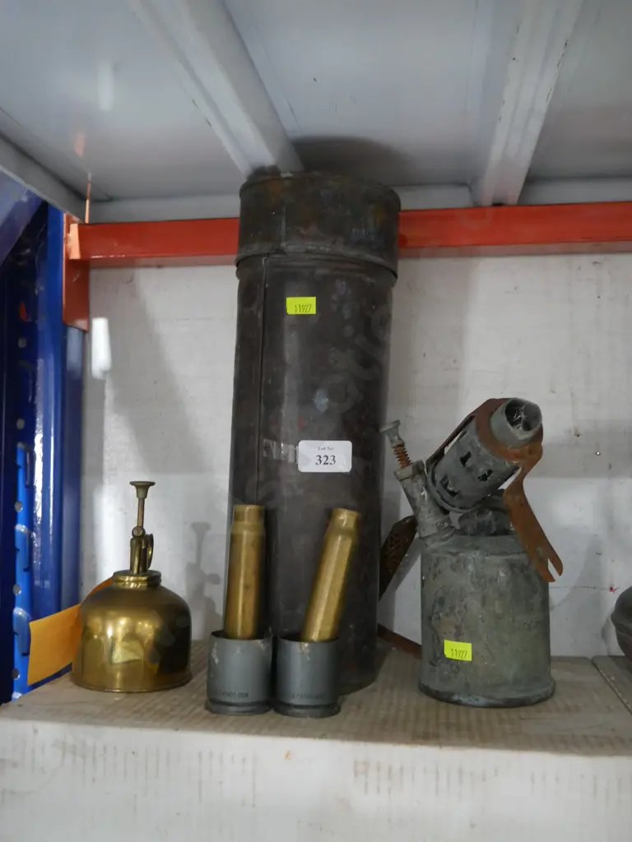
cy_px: 421
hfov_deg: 41.8
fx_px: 828
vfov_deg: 54.0
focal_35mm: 34
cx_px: 316
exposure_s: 1/60
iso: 2500
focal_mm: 17
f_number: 4
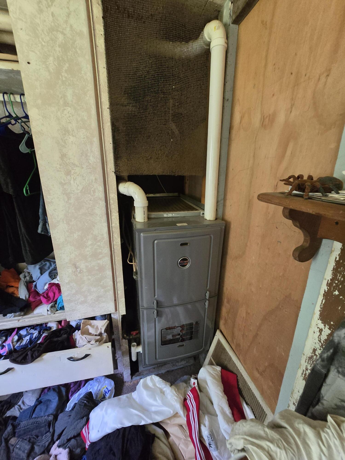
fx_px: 173
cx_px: 172
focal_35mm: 13
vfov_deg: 106.2
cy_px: 230
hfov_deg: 89.9
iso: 1000
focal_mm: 2.2
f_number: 2.2
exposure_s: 1/60
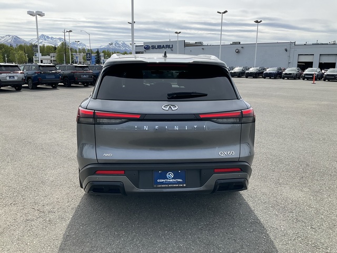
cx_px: 168
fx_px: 282
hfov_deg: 61.7
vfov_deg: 48.2
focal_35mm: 29
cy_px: 126
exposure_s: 1/1534
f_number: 1.8
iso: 25
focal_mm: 3
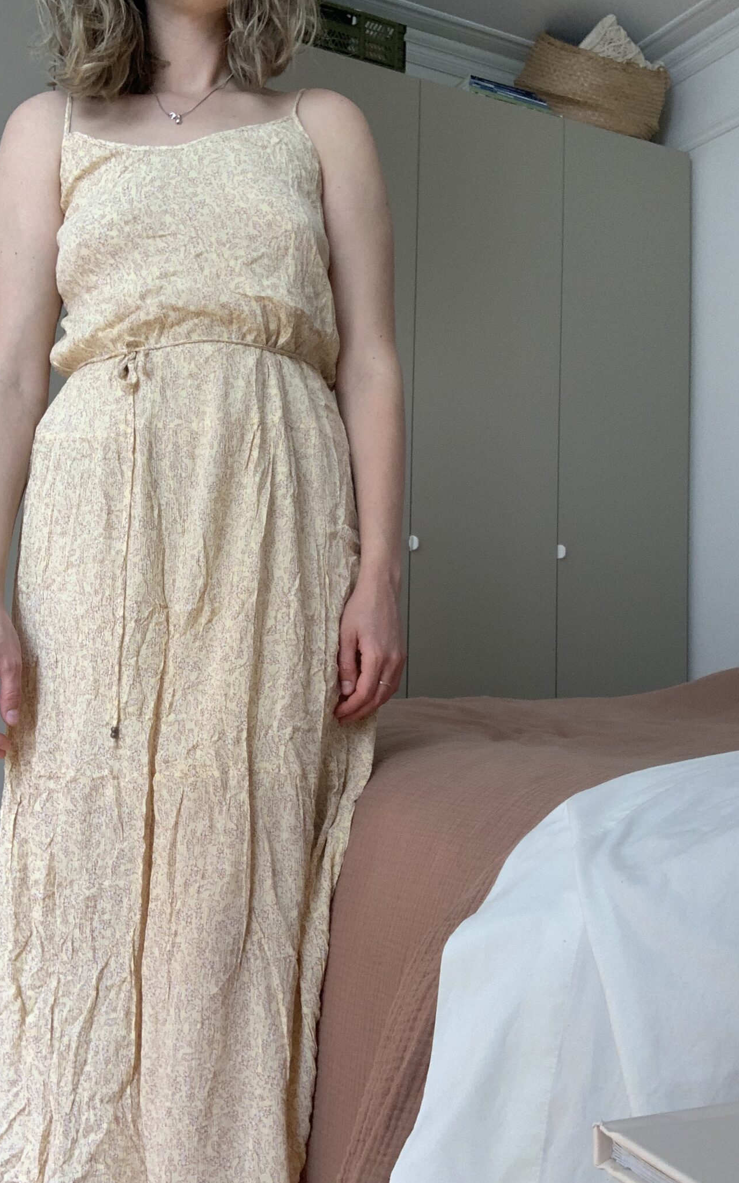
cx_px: 327
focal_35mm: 34
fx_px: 1096
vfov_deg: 56.7
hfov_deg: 37.2
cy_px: 592
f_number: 2.2
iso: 80
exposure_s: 1/60
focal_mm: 2.87
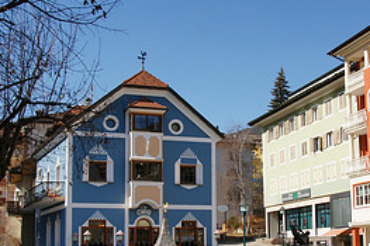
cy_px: 179
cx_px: 193
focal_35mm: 53
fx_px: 544
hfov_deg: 37.5
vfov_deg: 25.2
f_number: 10
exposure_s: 1/400
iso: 200
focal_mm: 16
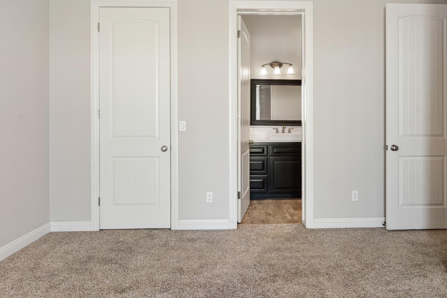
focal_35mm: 22
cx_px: 247
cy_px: 119
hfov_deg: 78.3
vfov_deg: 56.8
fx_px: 273
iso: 400
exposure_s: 1/3
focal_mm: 17
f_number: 7.1
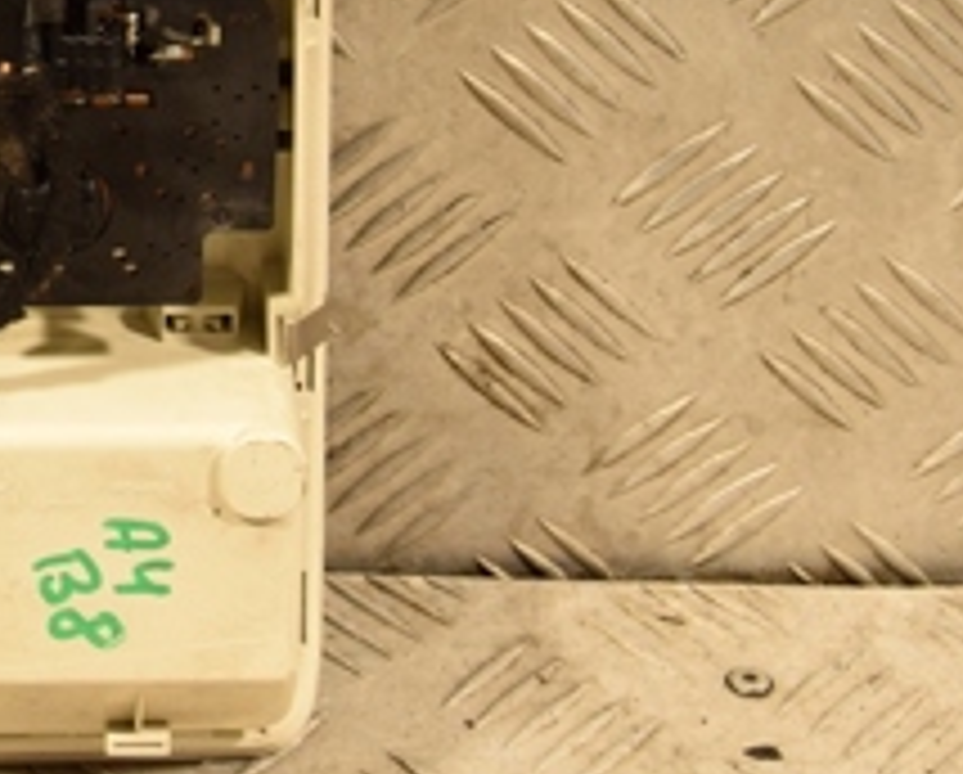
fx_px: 4797
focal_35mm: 168
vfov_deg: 9.1
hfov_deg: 11.2
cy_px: -58
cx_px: -198
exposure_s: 1/160
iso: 800
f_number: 6.3
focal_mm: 40
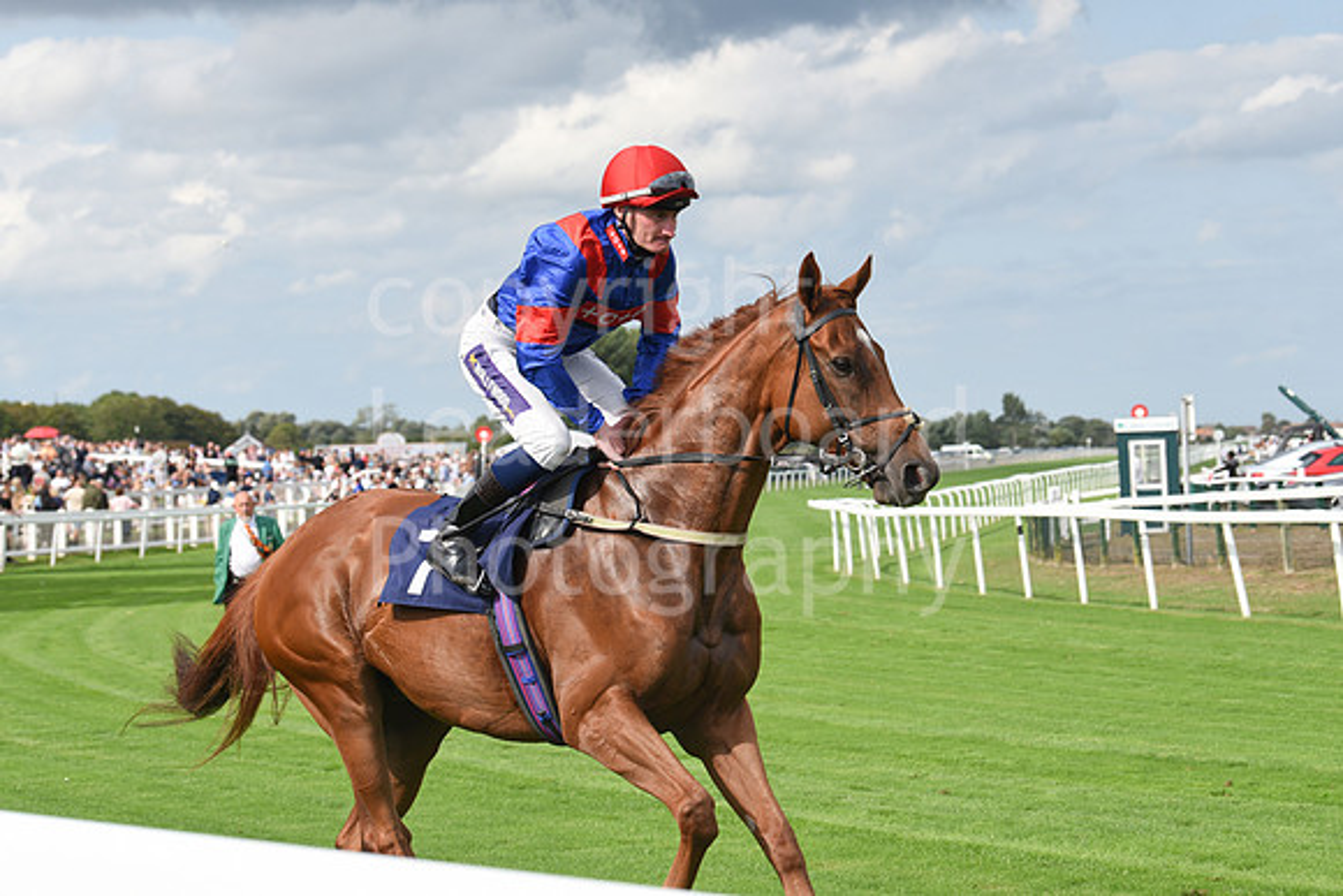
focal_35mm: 92
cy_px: 448
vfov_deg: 14.9
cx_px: 672
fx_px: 3433
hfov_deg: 22.1
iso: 400
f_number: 6.3
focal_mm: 92
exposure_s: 1/1250
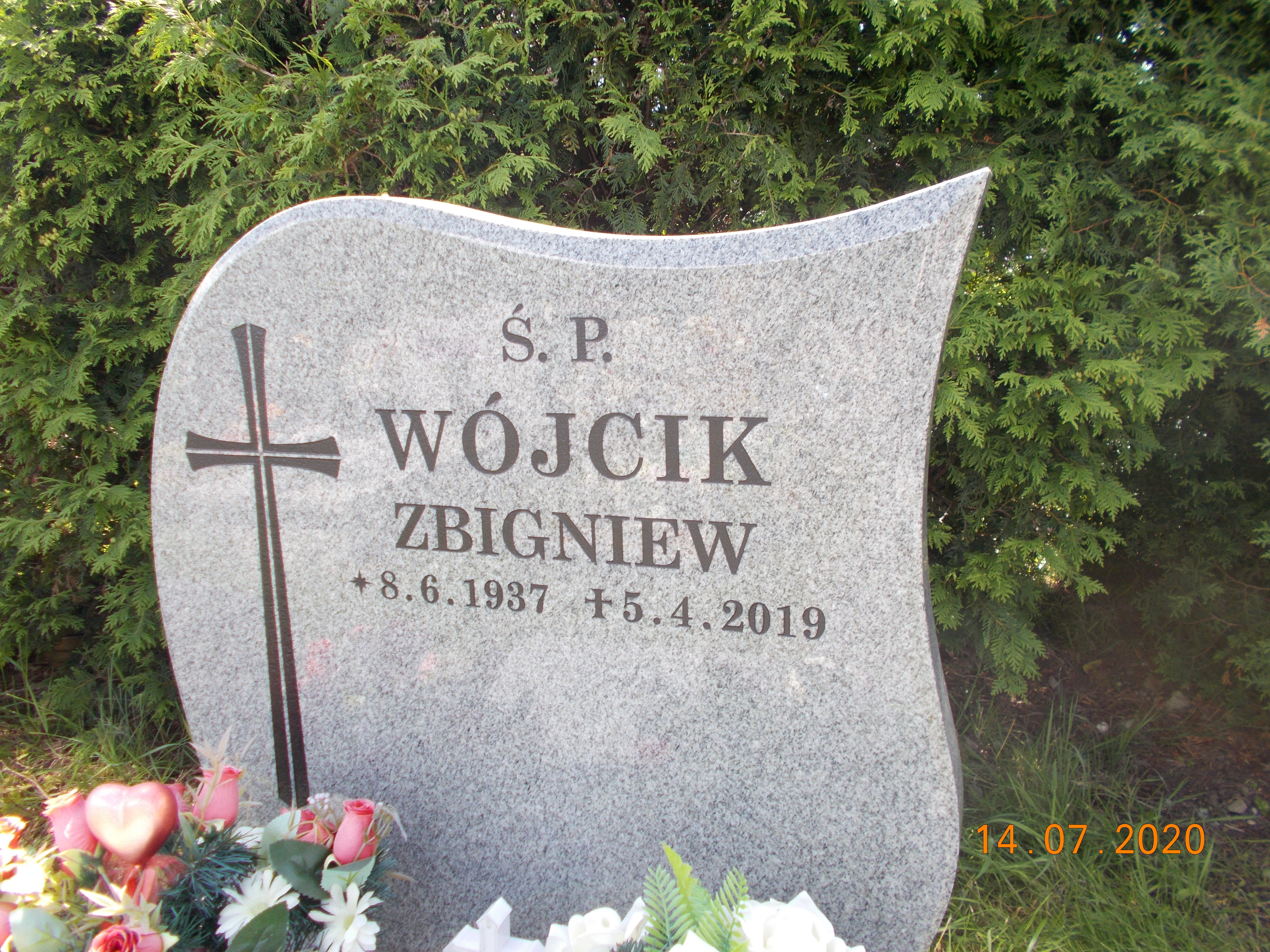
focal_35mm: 26
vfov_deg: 53.1
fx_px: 954
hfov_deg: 67.3
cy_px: 476
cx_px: 635
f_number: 3.2
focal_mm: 4.6
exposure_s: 1/125
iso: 80
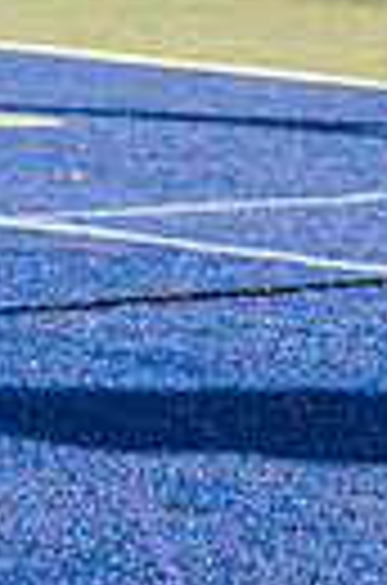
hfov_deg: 4.2
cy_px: -173
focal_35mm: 313
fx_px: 5074
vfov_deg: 6.5
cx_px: 1179
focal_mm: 70
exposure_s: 1/250
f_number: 3.2
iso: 2500
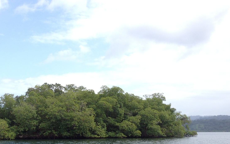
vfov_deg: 23.6
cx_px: 85
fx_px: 339
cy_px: 114
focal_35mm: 54
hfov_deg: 37.3
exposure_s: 1/905
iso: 50
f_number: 2.4
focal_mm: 4.28
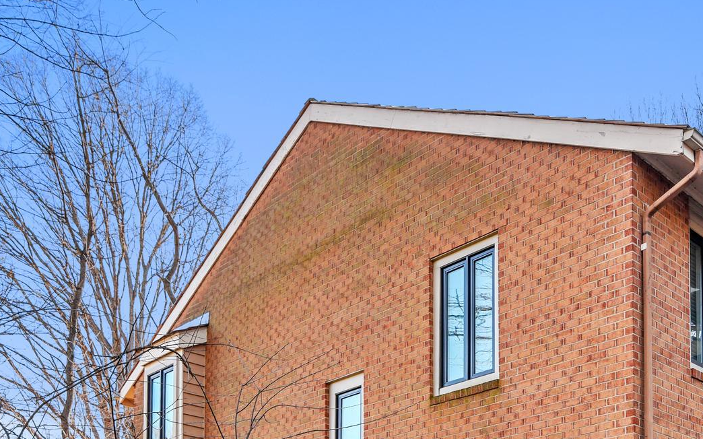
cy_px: 445
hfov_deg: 46.4
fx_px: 805
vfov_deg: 28.5
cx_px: 475
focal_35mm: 42
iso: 100
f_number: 4.5
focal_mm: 21
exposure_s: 1/80
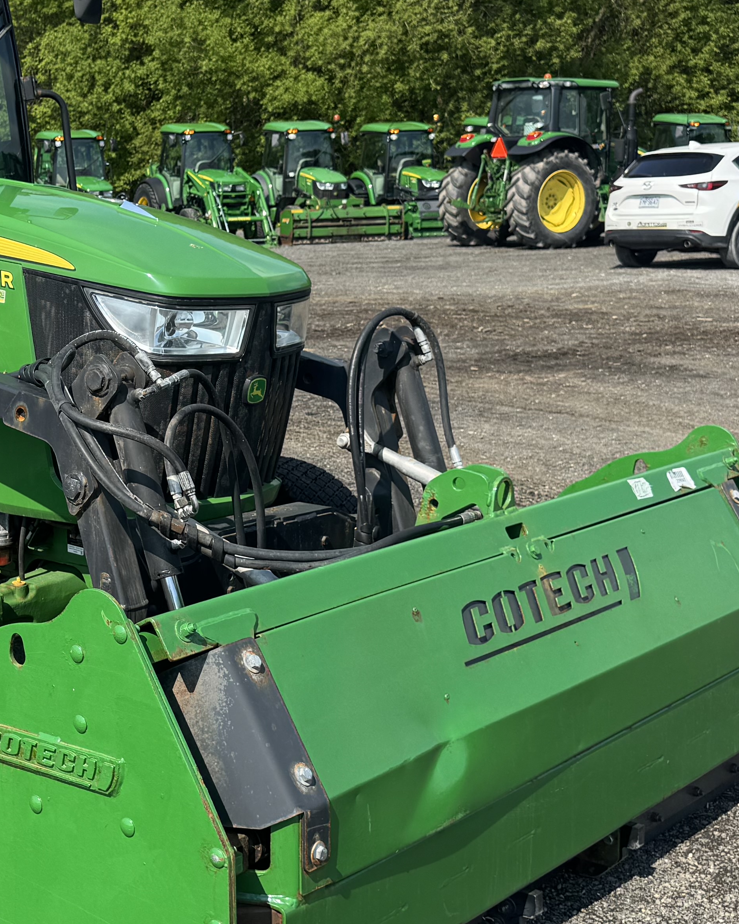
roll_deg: +2.4
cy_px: 441
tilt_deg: -10.7
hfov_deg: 25.1
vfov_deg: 33.0
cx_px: -32
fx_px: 1559
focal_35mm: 57
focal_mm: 6.76
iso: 80
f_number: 1.78
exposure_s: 1/2959
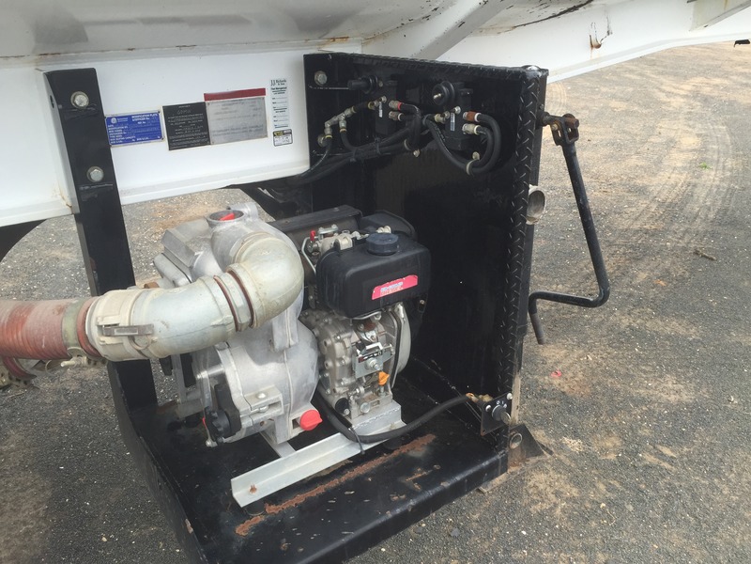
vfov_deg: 48.2
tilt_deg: -25.2
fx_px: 629
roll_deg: -0.5
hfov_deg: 61.7
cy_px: 282
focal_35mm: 29
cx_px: 376
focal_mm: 4.15
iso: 32
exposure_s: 1/520
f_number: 2.2
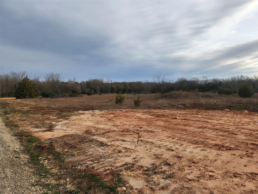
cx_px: 129
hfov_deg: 73.9
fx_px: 171
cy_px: 97
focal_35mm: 23
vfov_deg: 58.9
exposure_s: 1/871
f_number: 1.8
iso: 20
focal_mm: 5.4
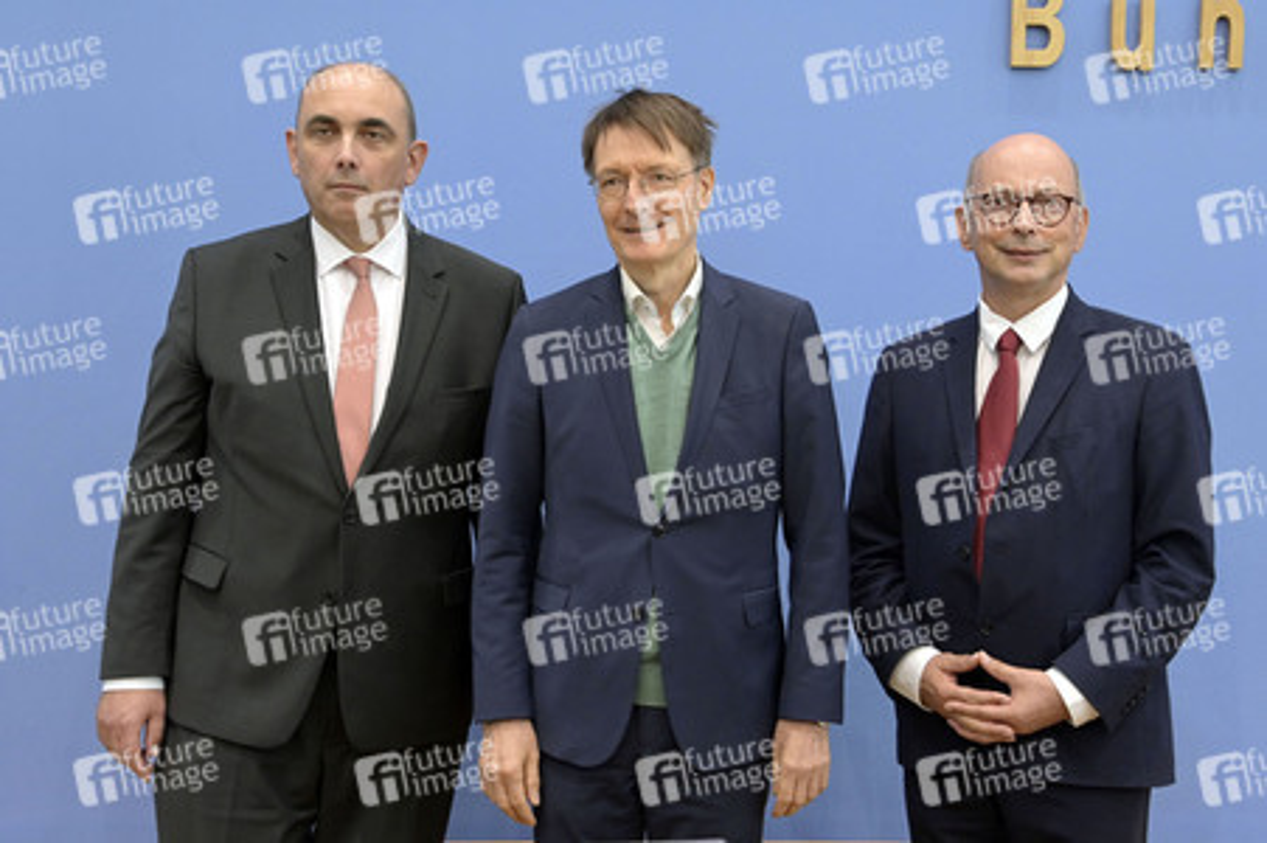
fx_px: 1547
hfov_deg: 44.5
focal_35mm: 44
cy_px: 422
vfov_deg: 30.5
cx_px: 634
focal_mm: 44
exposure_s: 1/400
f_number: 6.3
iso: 5000
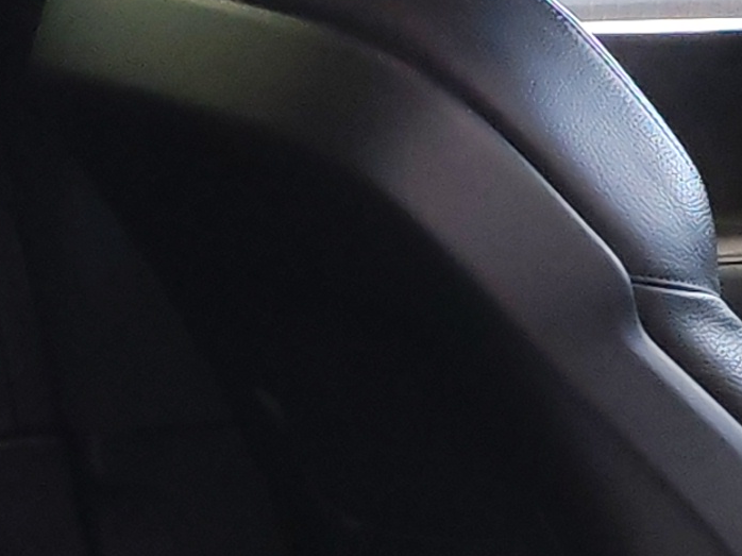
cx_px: 903
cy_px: 541
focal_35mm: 182
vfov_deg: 8.1
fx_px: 3900
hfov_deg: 10.7
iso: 1250
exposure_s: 1/50
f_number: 1.9
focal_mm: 6.12
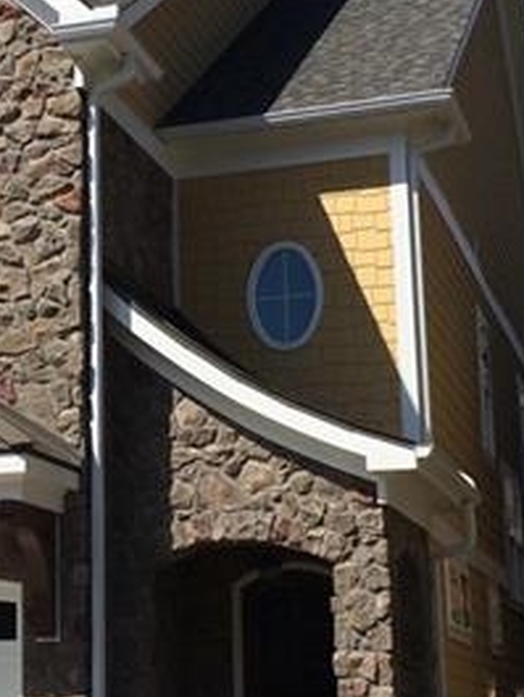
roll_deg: +0.2
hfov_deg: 17.0
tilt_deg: +14.1
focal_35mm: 84
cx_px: -55
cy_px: 347
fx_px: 1694
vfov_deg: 23.3
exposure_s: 1/3425
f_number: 2.2
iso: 32
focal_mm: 4.15
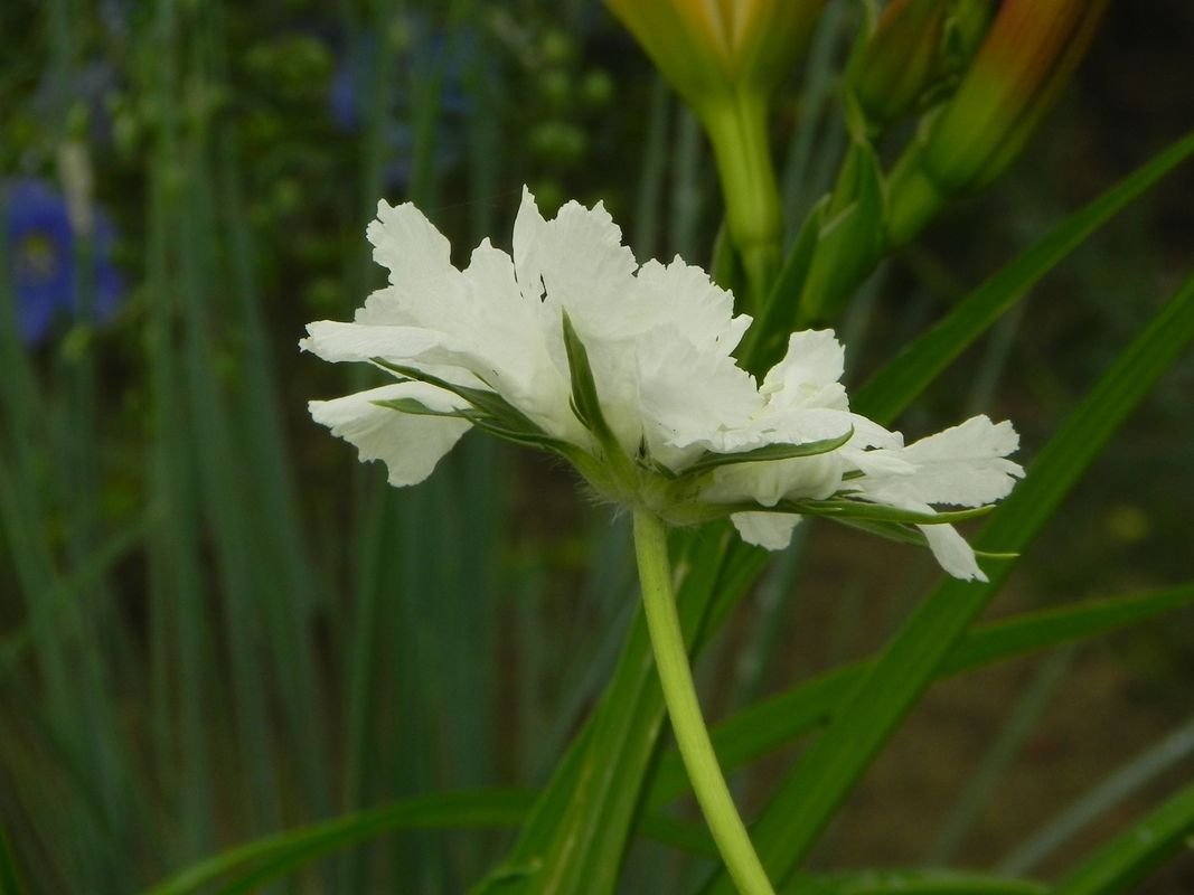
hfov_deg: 4.1
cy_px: 448
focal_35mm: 481
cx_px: 597
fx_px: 16589
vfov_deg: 3.1
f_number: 8
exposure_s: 1/320
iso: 160
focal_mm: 85.6
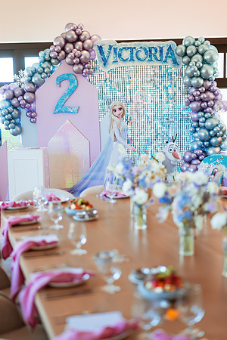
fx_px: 549
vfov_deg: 34.5
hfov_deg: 23.4
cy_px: 170
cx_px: 114
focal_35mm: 58
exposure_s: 1/640
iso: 640
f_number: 1.4
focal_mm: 58
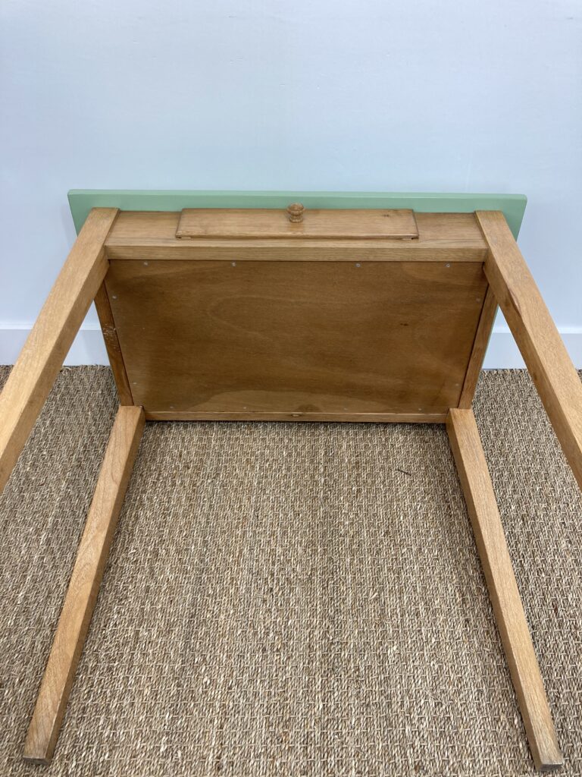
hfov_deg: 49.7
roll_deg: -0.8
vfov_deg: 63.4
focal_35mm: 28
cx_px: 291
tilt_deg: -40.3
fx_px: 628
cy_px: 388
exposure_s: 1/100
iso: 80
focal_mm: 3.99
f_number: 1.8
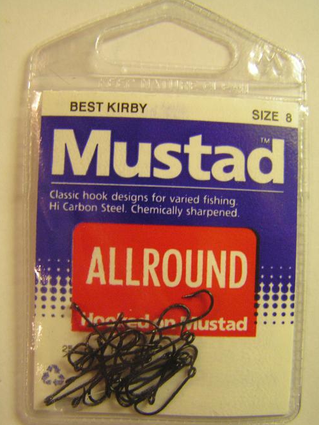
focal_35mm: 39
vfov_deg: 47.9
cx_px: 160
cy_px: 217
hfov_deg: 36.8
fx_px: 479
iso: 200
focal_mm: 6.3
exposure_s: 1/15
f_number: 2.8
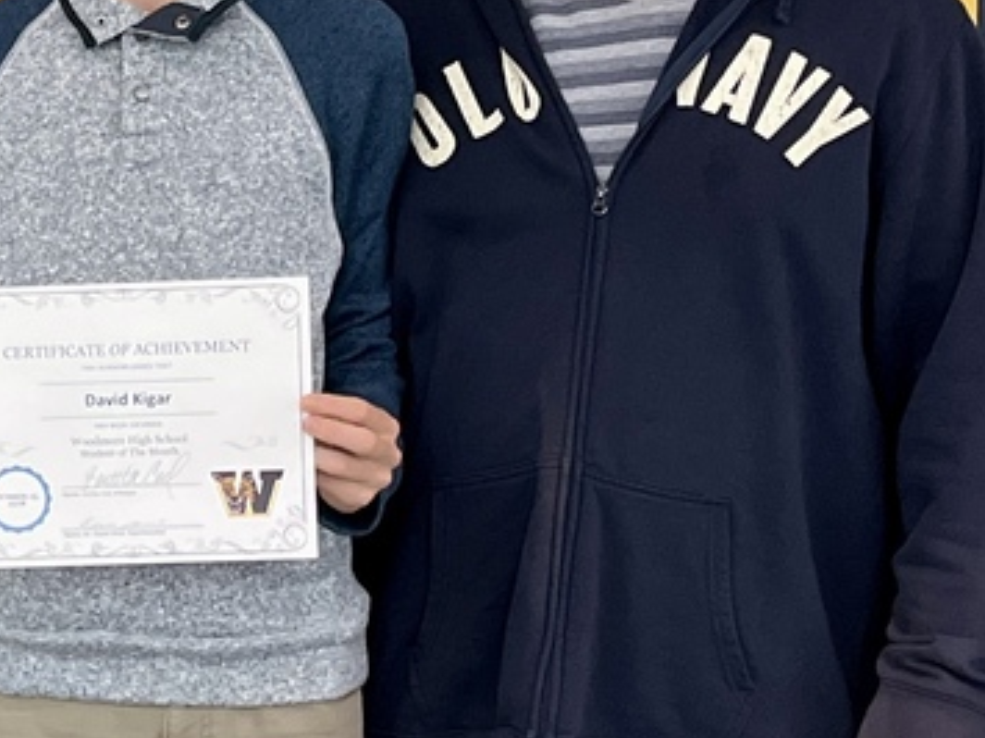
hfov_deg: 25.4
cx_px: 153
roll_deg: +0.6
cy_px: 391
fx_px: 2133
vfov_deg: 19.6
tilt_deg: -3.8
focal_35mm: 75
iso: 400
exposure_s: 1/60
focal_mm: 5.1
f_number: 1.6
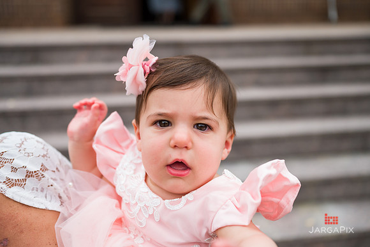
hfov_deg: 46.4
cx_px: 185
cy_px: 124
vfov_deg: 31.9
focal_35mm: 42
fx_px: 431
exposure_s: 1/4000
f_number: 2.8
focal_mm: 42
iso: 500
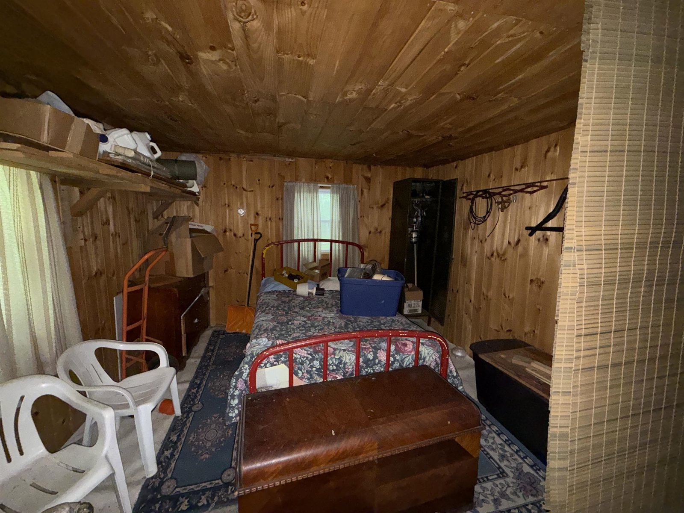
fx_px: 277
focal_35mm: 14
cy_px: 256
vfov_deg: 85.7
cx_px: 342
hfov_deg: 102.1
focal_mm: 2.22
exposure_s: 1/16
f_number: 2.2
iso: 400
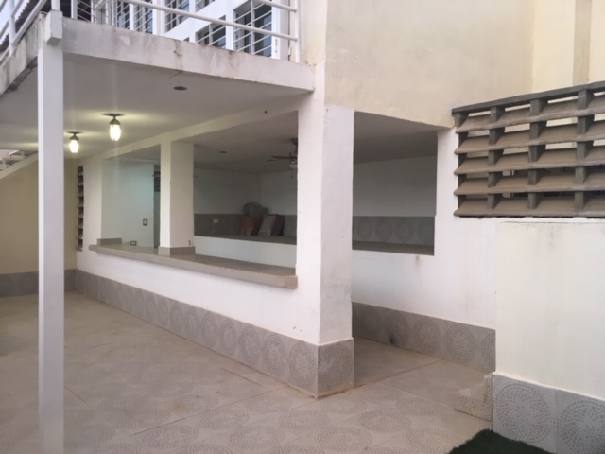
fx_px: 507
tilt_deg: -0.5
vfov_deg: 48.2
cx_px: 302
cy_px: 227
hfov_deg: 61.7
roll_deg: -0.9
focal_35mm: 29
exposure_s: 1/30
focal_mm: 4.15
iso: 64
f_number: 2.2
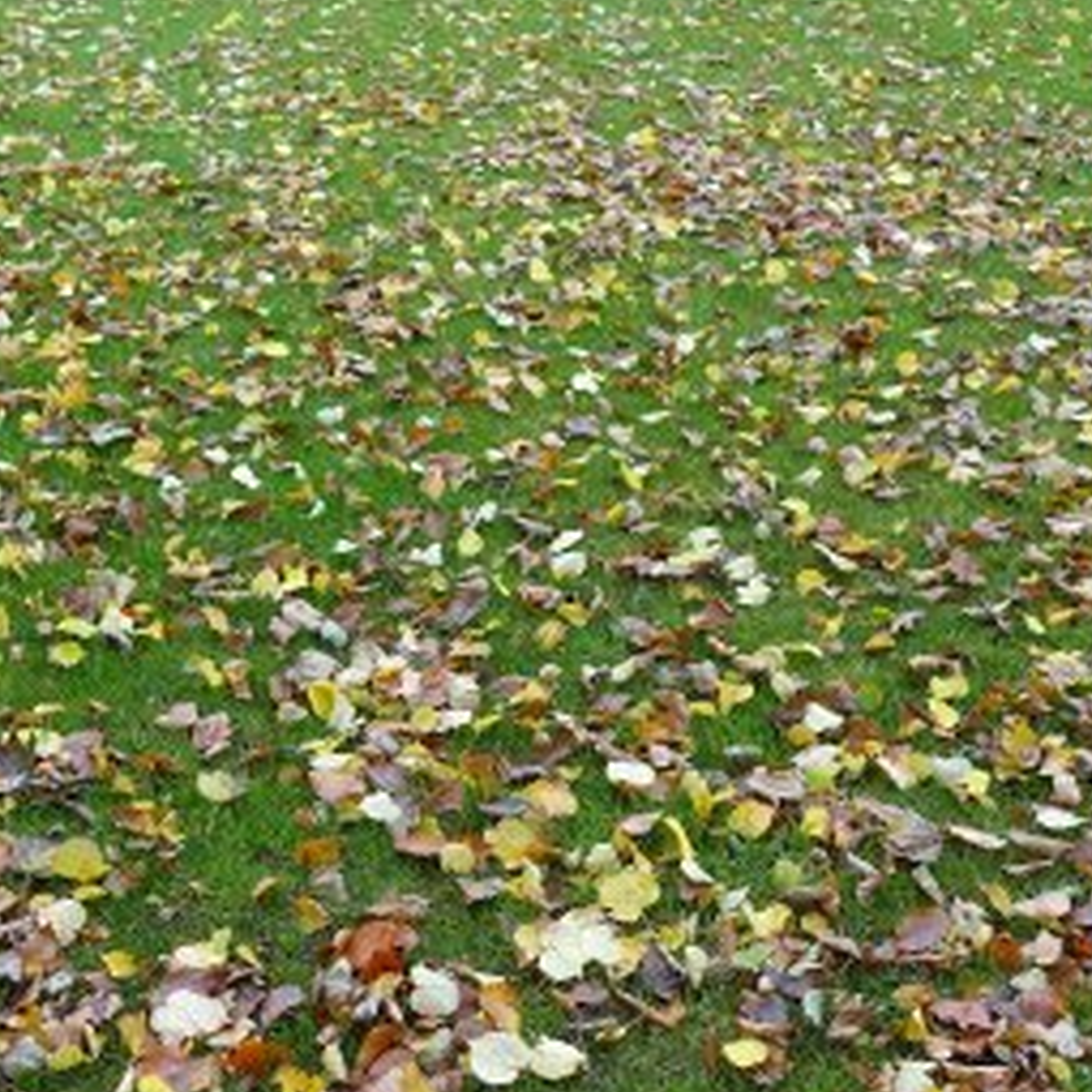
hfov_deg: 34.5
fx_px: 1749
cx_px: 403
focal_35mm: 49
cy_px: 719
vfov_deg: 34.4
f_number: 4
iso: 125
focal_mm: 8.8
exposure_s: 1/100
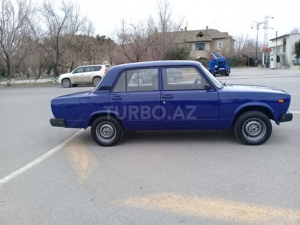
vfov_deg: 45.4
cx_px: 150
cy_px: 112
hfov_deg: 58.4
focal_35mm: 31
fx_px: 269
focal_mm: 3.3
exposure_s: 1/50
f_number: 2.2
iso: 80
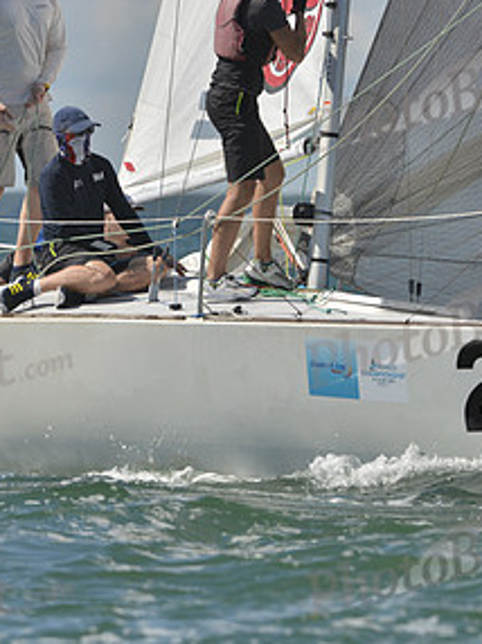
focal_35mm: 664
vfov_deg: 3.0
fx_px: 12346
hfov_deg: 2.2
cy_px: 244
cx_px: 191
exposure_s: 1/1250
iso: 200
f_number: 7.1
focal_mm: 340
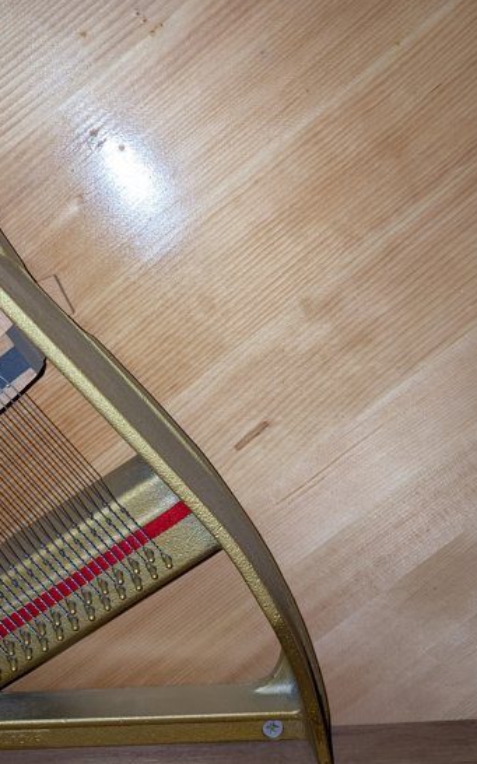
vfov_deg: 55.1
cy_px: 319
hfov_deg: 36.1
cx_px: 192
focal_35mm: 35
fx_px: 728
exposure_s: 1/60
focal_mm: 5.43
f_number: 1.89
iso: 249
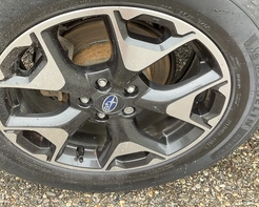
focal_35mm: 46
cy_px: 51
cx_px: 107
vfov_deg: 32.2
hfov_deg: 40.2
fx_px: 353
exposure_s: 1/87
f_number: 1.8
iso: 64
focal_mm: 3
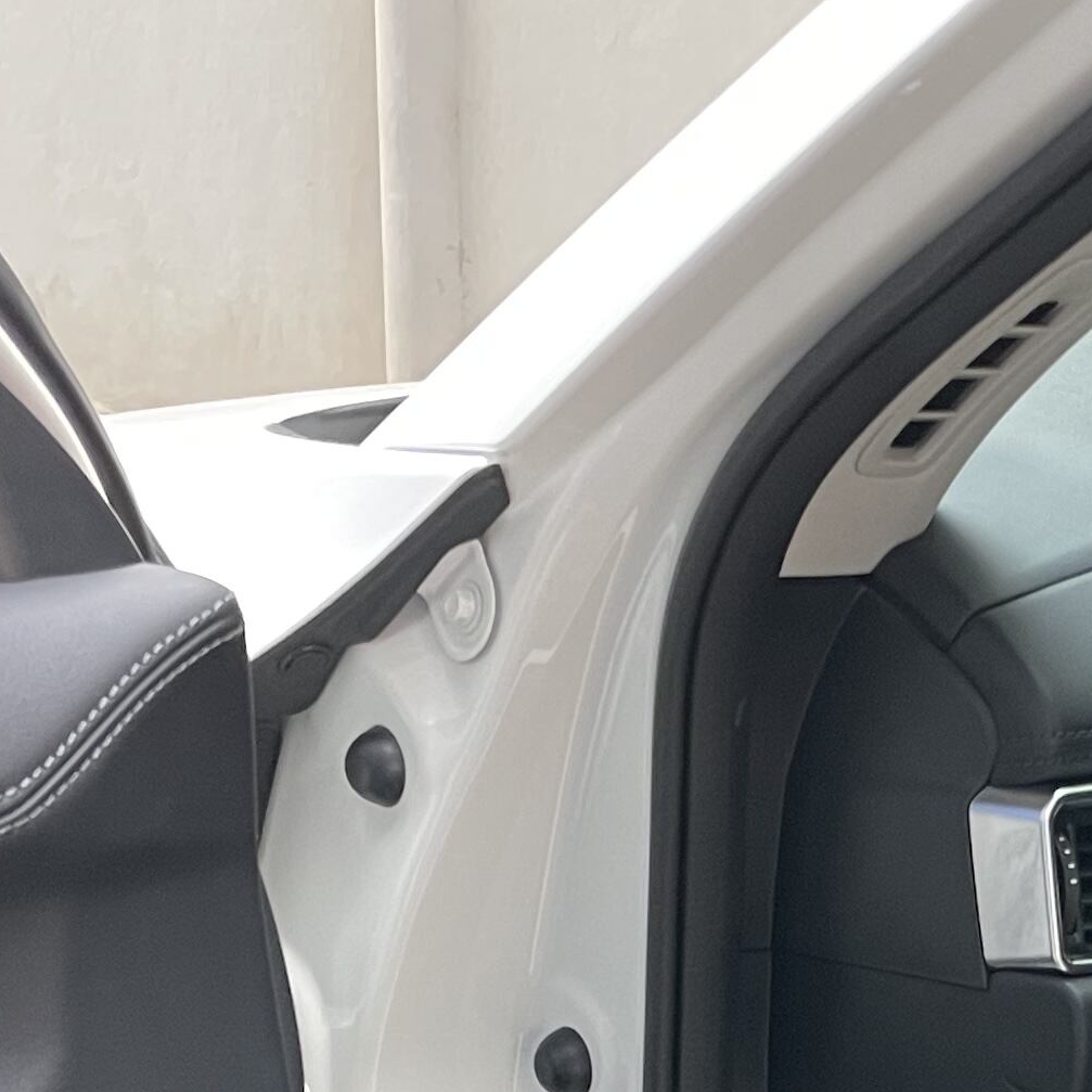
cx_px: 1033
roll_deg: -1.5
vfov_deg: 17.8
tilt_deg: -19.8
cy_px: 1363
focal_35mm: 92
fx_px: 3284
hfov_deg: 18.5
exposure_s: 1/60
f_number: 1.6
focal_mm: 4.2
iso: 250
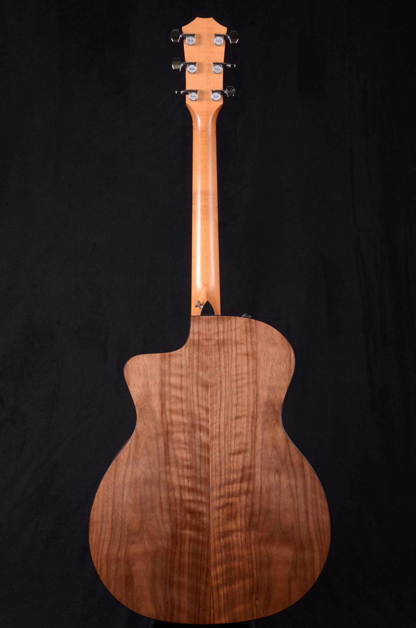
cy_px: 314
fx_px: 679
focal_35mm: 39
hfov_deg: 34.1
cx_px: 208
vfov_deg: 49.6
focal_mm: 26
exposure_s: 1/200
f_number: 13
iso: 200
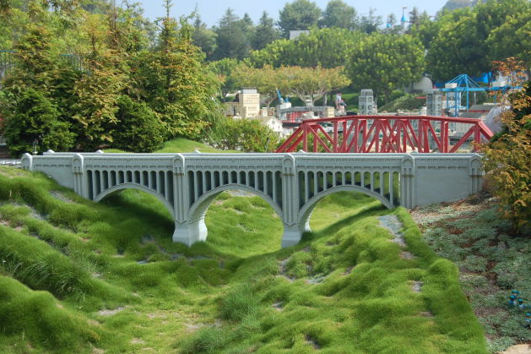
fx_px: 855
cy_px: 175
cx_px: 263
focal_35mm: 58
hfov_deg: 34.5
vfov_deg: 23.4
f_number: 5.6
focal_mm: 38
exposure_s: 1/125
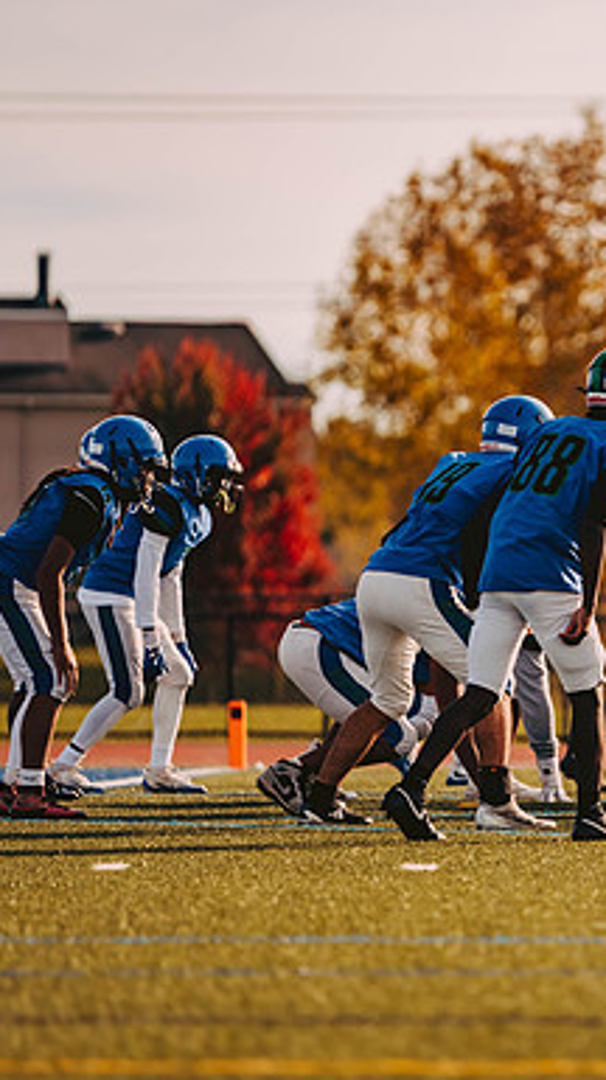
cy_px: 540
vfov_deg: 6.8
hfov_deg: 3.8
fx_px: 9045
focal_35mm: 316
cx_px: 721
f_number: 2.8
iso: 160
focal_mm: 200
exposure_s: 1/2000
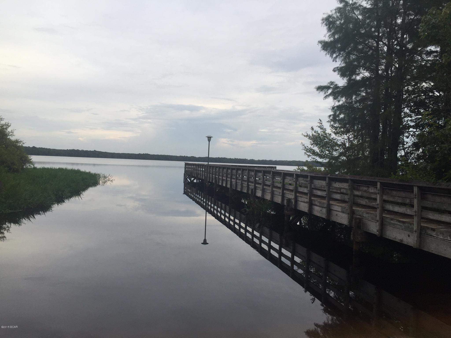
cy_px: 169
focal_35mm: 29
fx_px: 378
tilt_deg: +0.0
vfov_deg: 48.2
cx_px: 226
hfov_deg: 61.7
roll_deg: -3.2
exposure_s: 1/237
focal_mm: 4.15
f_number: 2.2
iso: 32
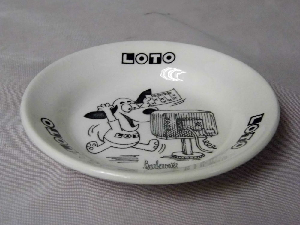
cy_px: 112
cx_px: 150
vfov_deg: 25.2
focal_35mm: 58
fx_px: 503
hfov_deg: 33.2
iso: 800
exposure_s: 1/9
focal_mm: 10.4
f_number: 3.9
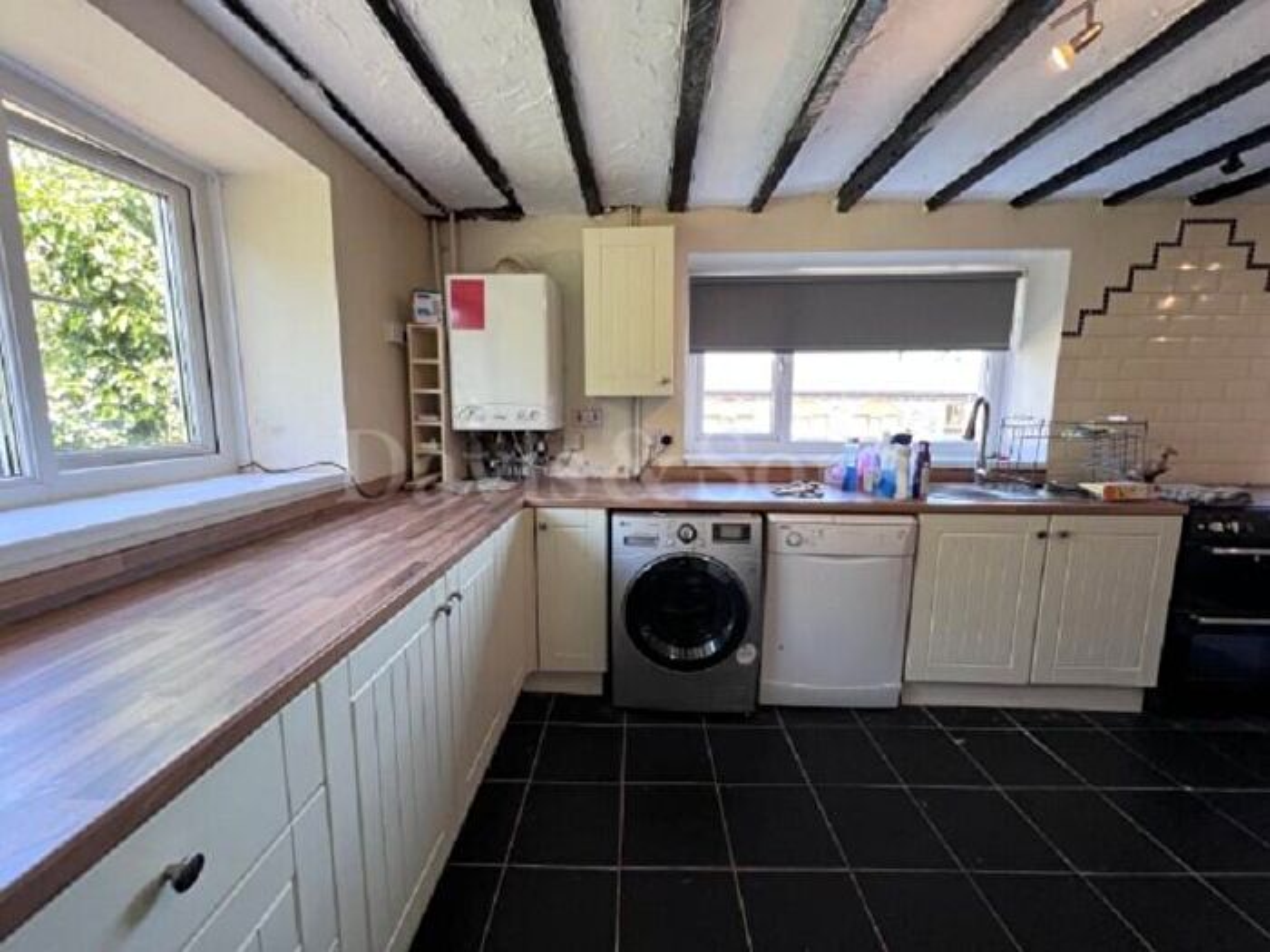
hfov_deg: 106.2
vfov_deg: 89.9
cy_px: 476
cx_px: 635
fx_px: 477
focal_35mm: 13
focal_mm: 1.57
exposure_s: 1/100
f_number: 1.8
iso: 100
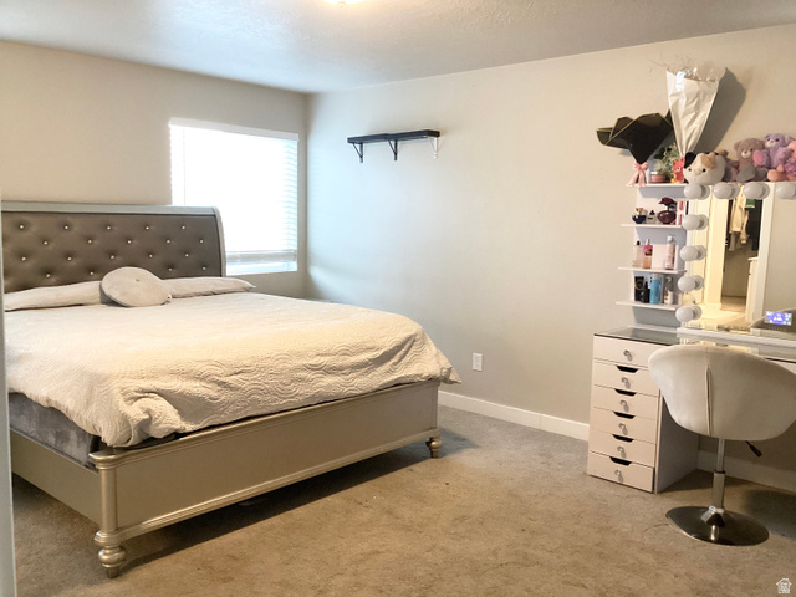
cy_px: 298
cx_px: 398
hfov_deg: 58.4
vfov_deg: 45.4
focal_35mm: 31
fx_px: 713
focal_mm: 3.3
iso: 250
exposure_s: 1/60
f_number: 2.4
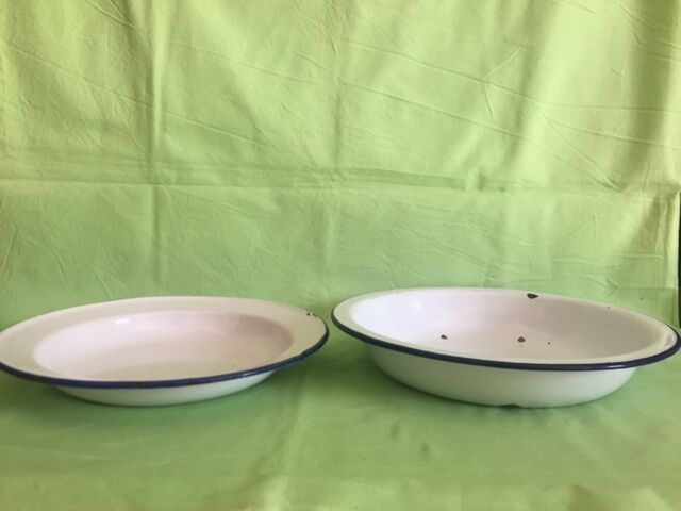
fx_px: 571
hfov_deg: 61.7
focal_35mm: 29
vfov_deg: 48.2
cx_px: 340
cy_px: 256
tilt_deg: -8.0
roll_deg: -2.1
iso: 40
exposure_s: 1/50
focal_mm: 4.15
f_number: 2.2
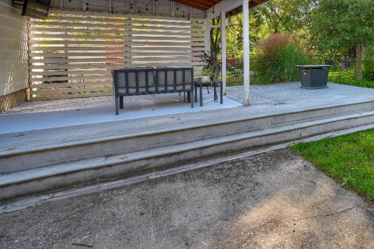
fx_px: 280
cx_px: 344
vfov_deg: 46.0
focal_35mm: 27
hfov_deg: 57.0
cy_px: 58
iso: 100
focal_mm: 14
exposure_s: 1/15
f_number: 10
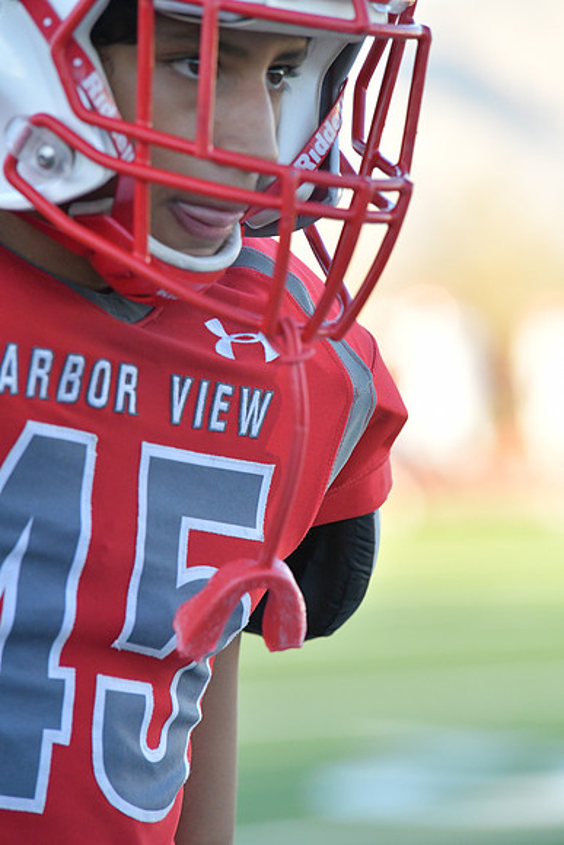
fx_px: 4462
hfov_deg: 7.2
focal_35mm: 190
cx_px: 282
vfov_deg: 10.8
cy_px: 422
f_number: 5.6
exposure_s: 1/3200
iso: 4500
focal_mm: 190
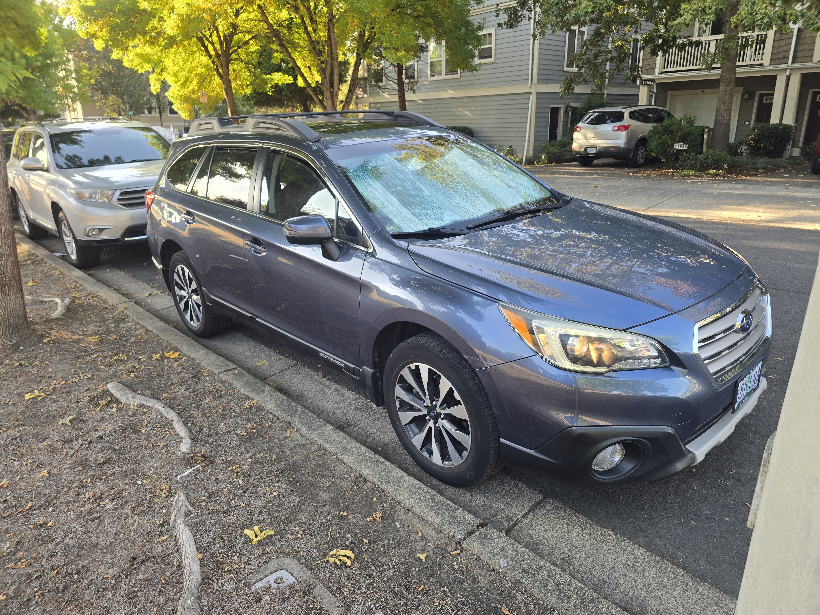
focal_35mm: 23
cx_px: 410
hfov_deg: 73.9
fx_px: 545
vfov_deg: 58.9
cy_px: 308
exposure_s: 1/180
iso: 50
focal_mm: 6.3
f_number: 1.7
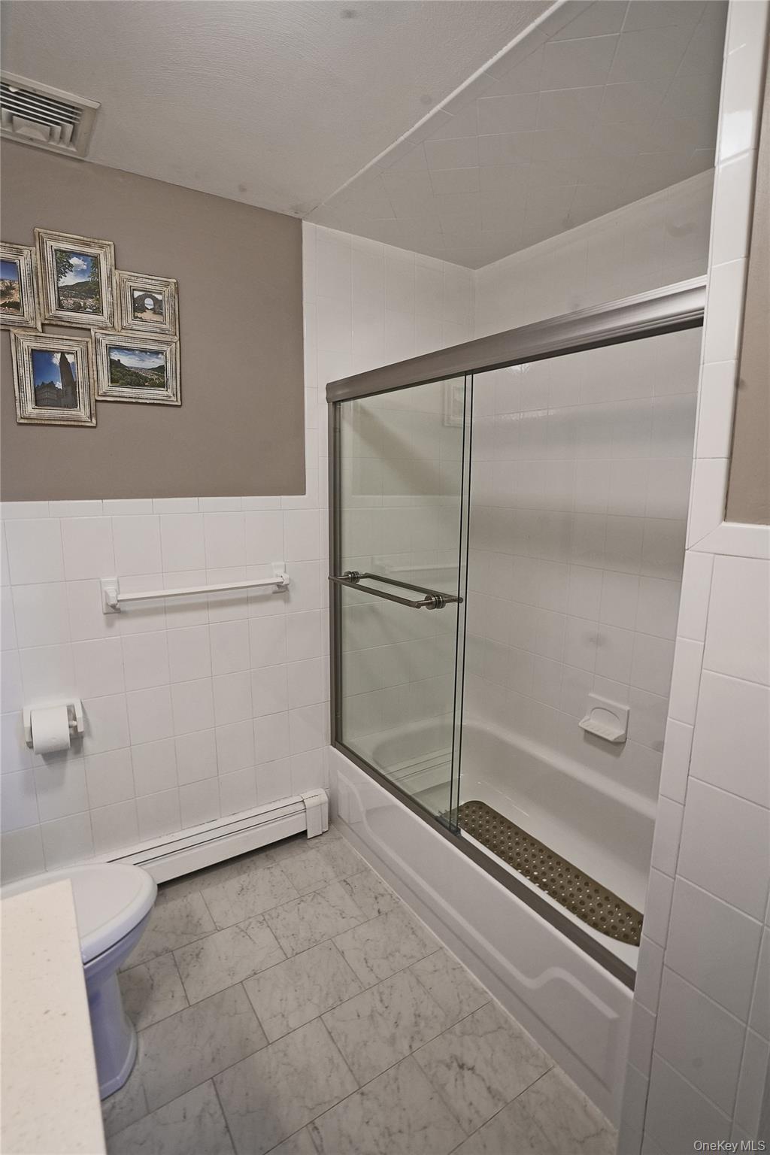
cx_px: 385
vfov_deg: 93.3
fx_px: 545
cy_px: 578
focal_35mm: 17
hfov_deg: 70.4
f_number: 8
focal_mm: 17
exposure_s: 1/8
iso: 250
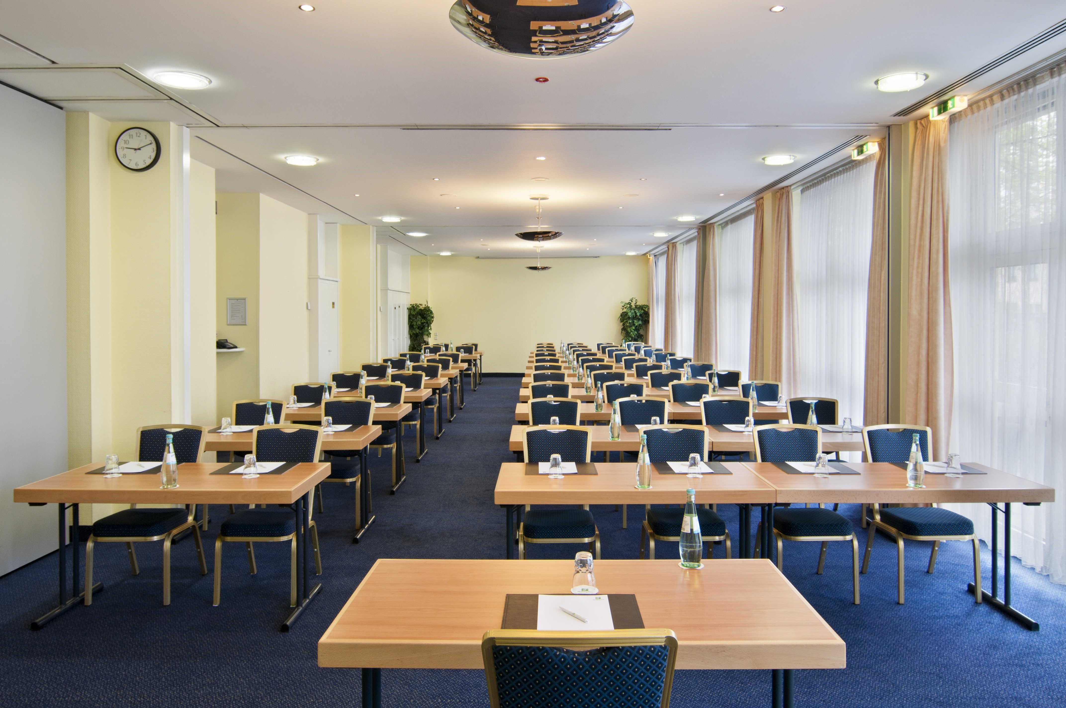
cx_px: 533
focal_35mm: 22
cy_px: 354
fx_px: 665
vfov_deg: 56.0
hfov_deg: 77.4
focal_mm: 15
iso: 200
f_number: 9.5
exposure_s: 1/3
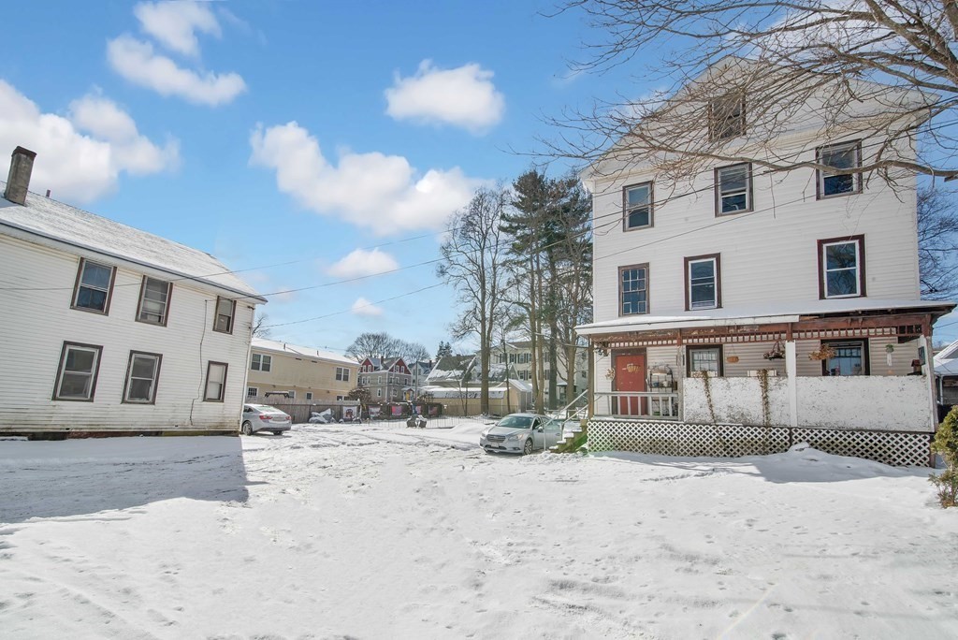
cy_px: 320
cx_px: 479
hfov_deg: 96.7
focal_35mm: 16
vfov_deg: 73.8
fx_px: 426
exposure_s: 1/200
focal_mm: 16
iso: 100
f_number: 20
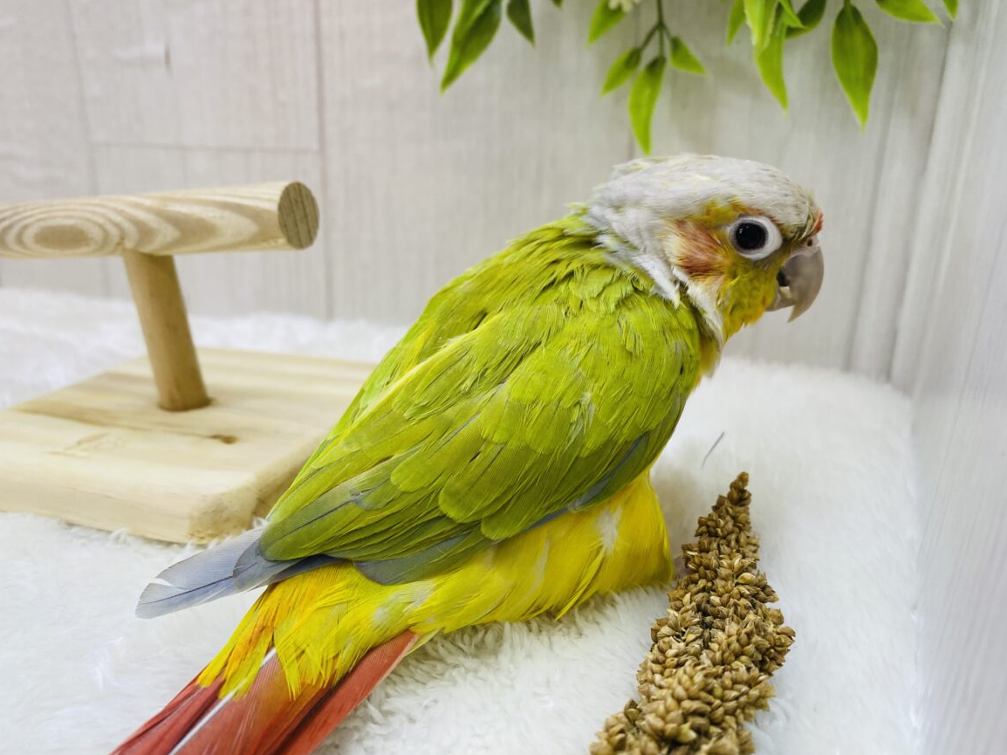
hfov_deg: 67.3
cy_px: 384
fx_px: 756
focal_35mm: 26
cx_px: 491
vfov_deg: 53.0
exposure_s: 1/100
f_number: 1.8
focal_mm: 4.25
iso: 64
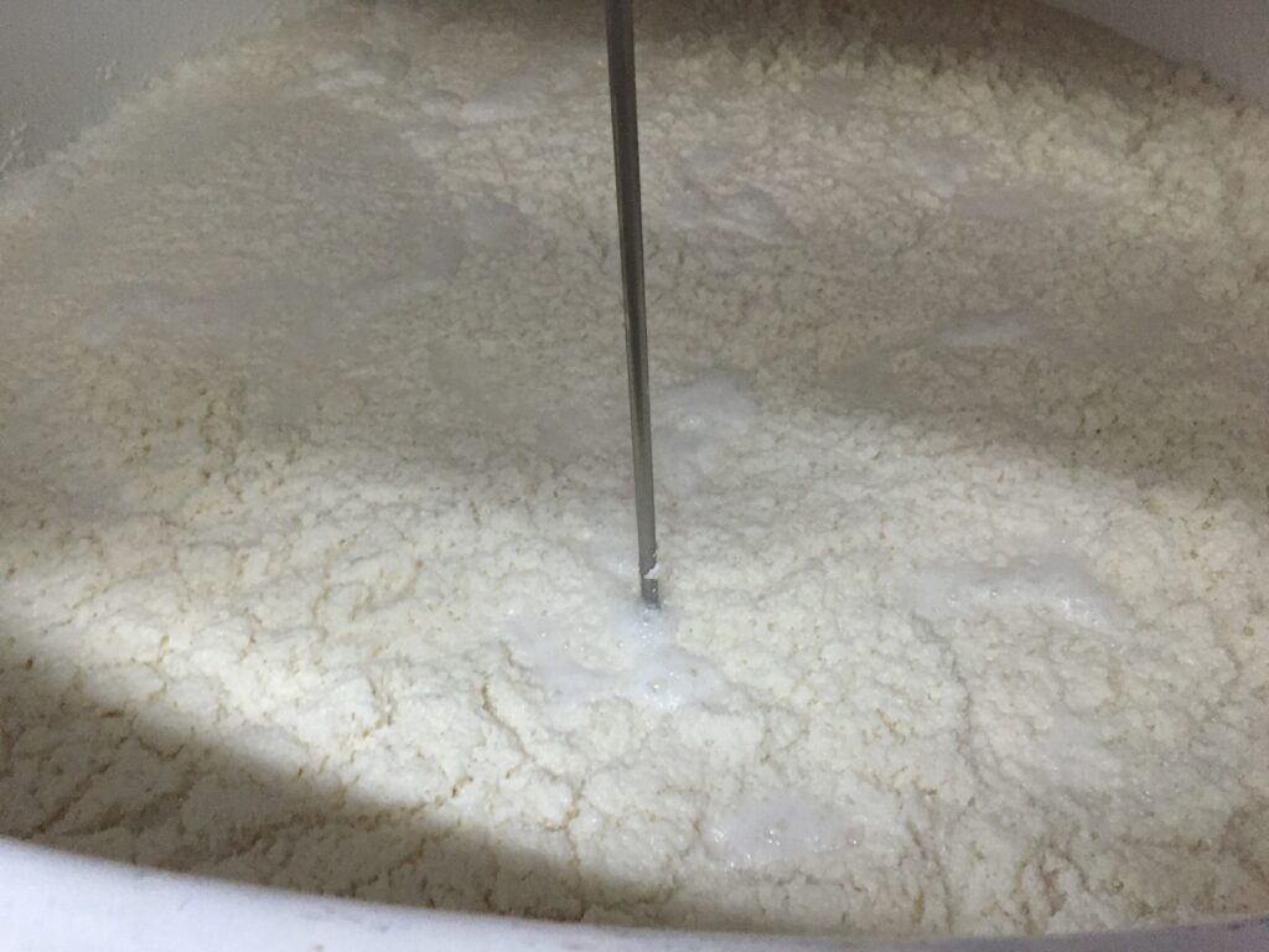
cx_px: 634
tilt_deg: -49.1
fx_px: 1063
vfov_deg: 48.2
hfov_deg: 61.7
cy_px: 476
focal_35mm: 29
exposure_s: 1/15
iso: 250
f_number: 2.2
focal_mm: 4.15
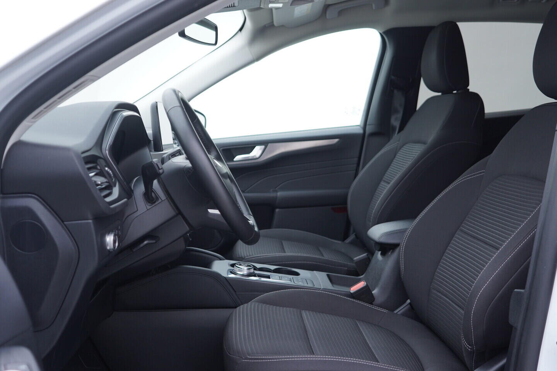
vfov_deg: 36.9
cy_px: 186
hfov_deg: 53.1
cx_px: 278
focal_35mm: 36
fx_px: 557
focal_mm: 24
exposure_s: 1/40
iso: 125
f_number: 2.8
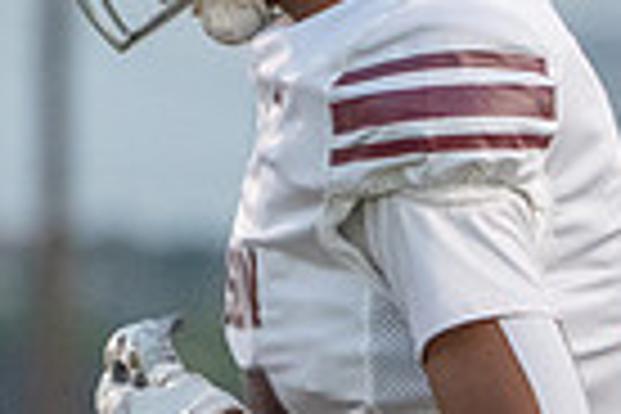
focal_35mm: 1157
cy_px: 511
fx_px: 19957
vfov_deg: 1.2
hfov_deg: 1.8
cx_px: -472
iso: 6400
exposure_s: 1/1000
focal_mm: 276
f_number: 5.6
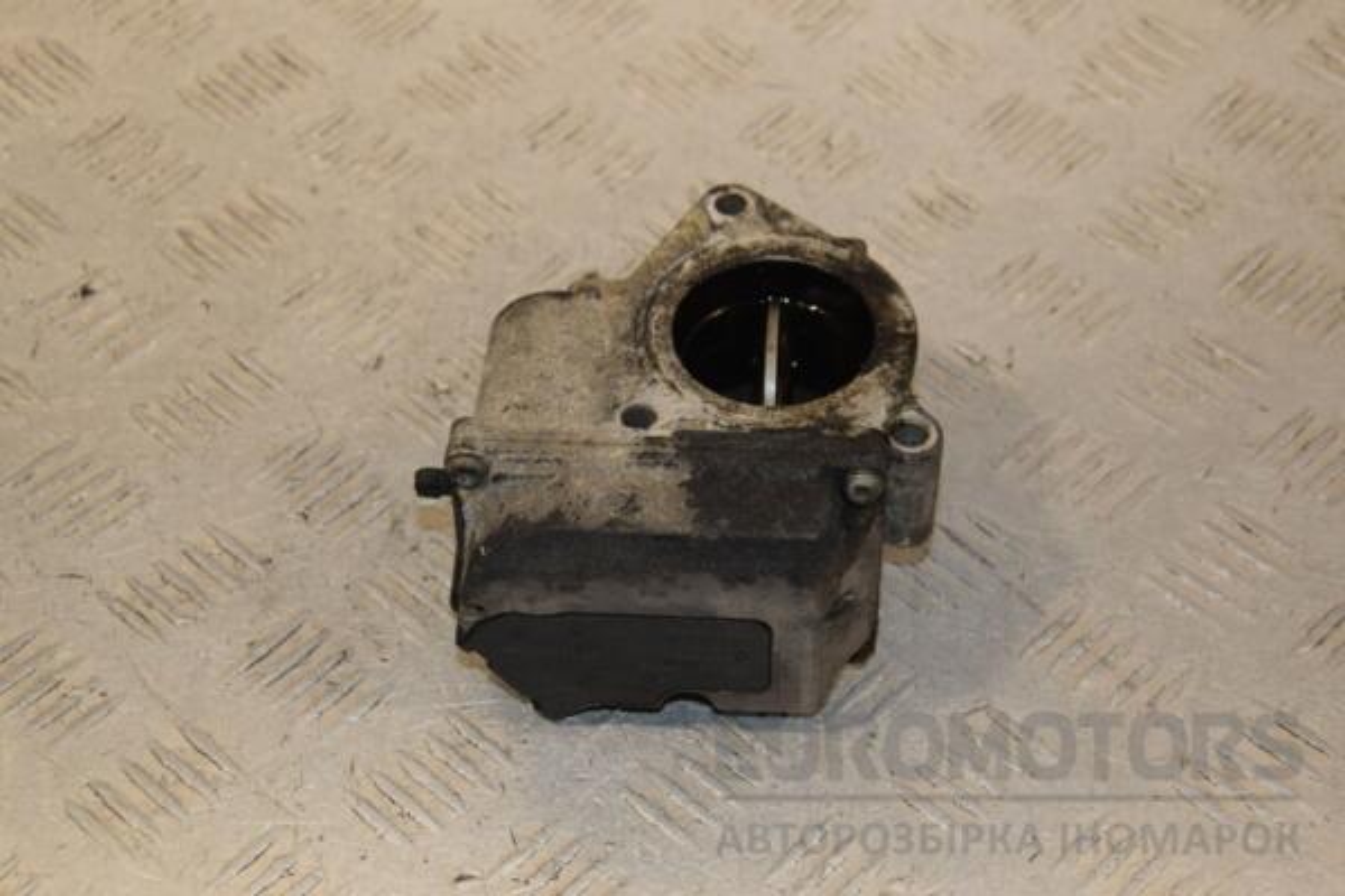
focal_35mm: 78
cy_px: 448
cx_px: 672
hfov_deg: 26.0
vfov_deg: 17.5
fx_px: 2914
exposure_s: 1/200
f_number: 6.3
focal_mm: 52
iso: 800
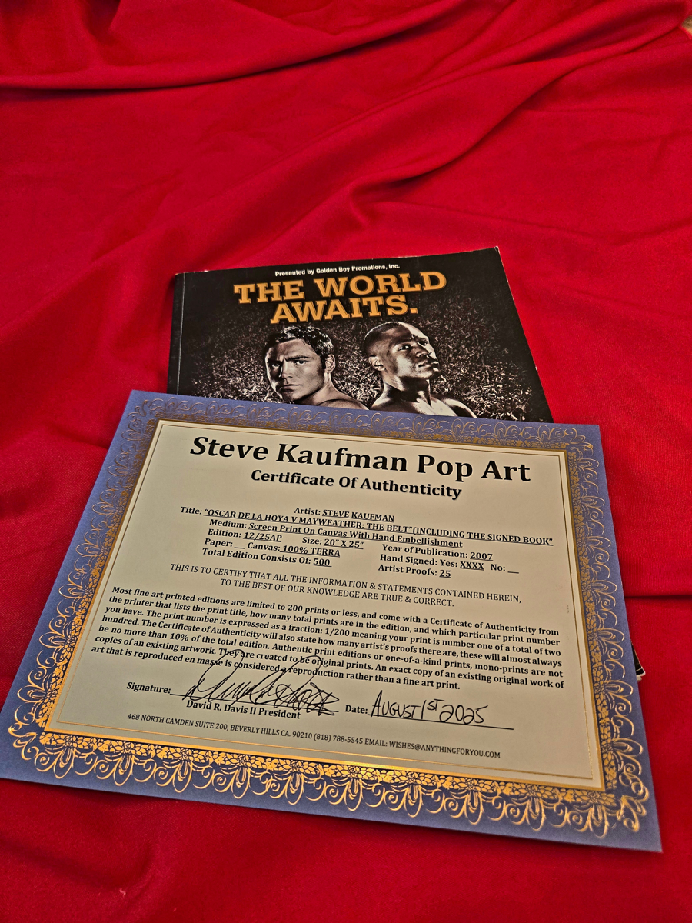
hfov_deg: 58.9
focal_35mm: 23
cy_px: 462
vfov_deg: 73.9
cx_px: 346
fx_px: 613
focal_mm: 5.4
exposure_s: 1/120
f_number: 1.8
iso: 250
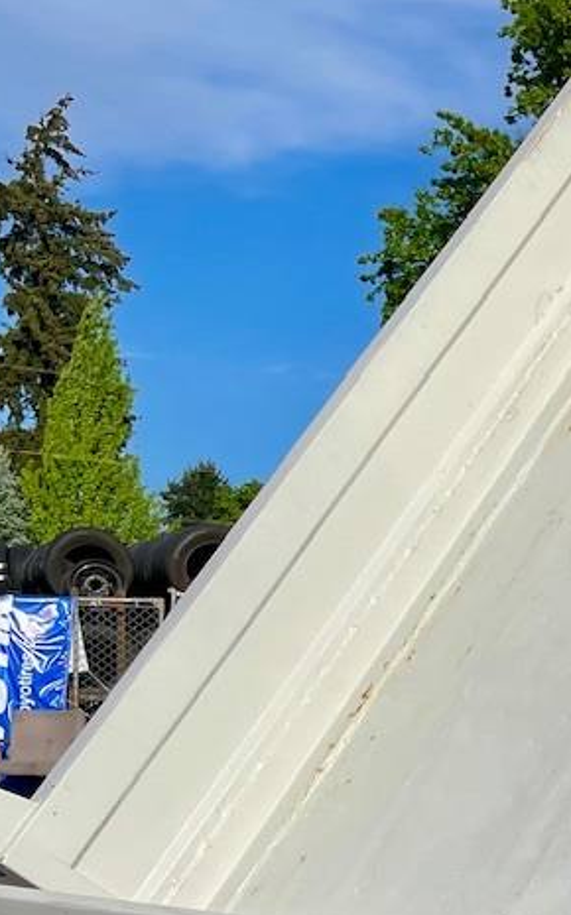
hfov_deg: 15.1
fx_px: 1820
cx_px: 1079
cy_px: 769
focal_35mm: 73
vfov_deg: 27.5
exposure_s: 1/7937
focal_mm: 5.1
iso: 32
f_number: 1.6
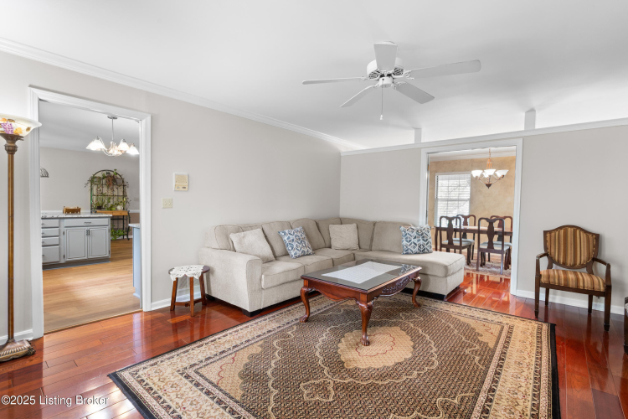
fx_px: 279
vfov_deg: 73.7
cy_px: 210
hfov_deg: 96.7
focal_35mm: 16
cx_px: 314
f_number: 11
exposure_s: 4
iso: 400
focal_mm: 16
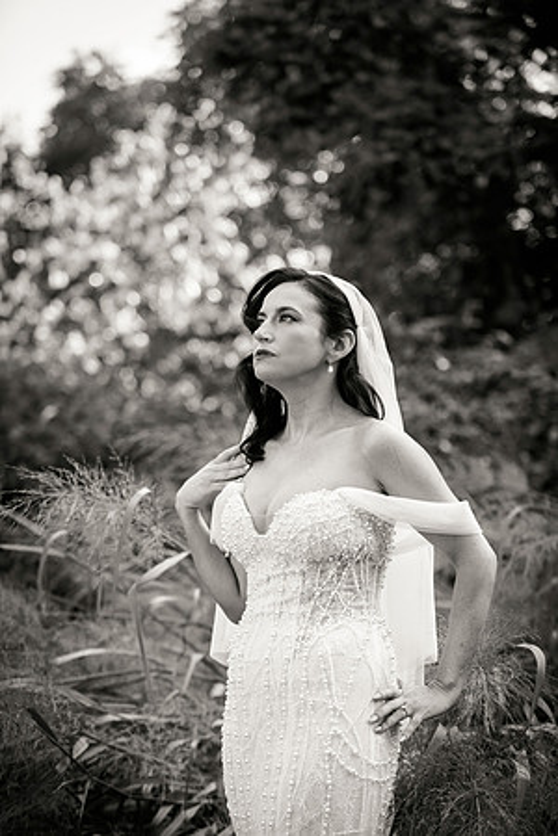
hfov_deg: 17.5
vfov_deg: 26.0
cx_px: 279
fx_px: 1813
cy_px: 418
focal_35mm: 78
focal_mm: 78
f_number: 2.8
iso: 800
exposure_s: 1/3200
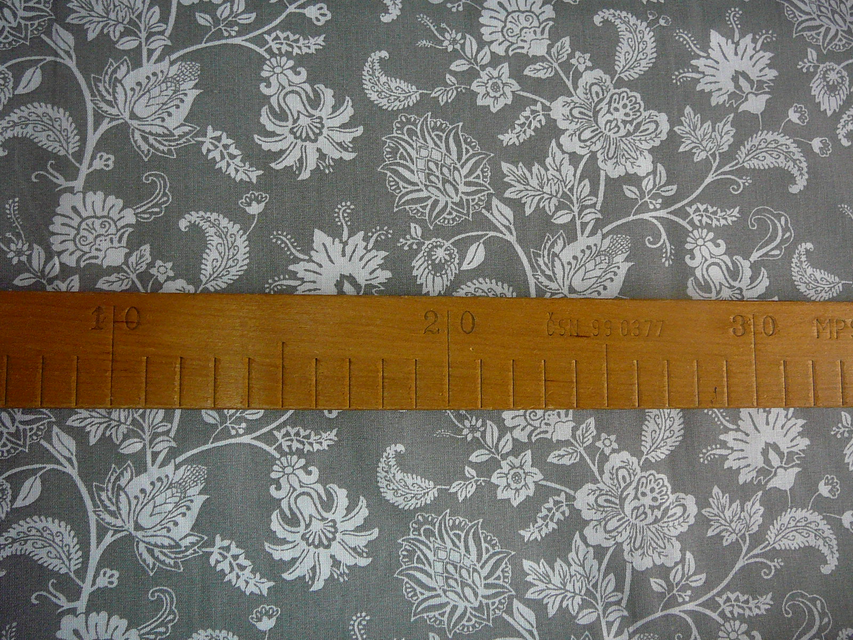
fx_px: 862
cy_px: 320
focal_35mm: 35
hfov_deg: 52.6
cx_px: 426
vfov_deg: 40.7
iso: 200
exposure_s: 1/25
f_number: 2.8
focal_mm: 5.2
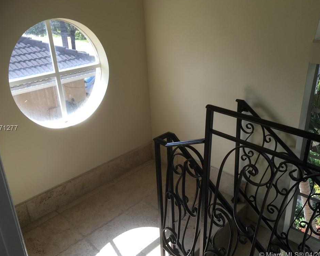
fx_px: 294
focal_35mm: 31
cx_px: 157
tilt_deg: -22.0
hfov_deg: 57.2
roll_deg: +3.2
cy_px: 128
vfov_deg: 47.1
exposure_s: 1/125
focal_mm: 4.15
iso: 25
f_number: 2.2
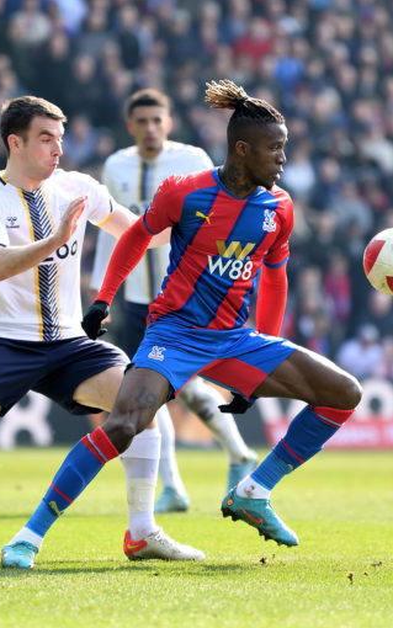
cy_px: 314
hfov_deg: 4.3
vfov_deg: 6.8
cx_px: 158
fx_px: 5258
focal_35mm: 307
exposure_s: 1/1250
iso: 400
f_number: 2.8
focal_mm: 200
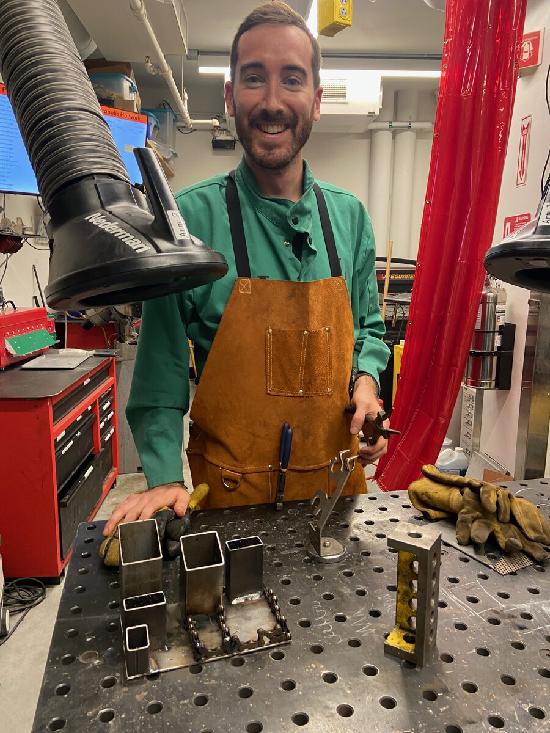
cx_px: 275
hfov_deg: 53.1
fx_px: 551
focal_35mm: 26
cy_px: 366
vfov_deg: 67.3
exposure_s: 1/41
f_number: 1.8
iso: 160
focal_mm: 4.25
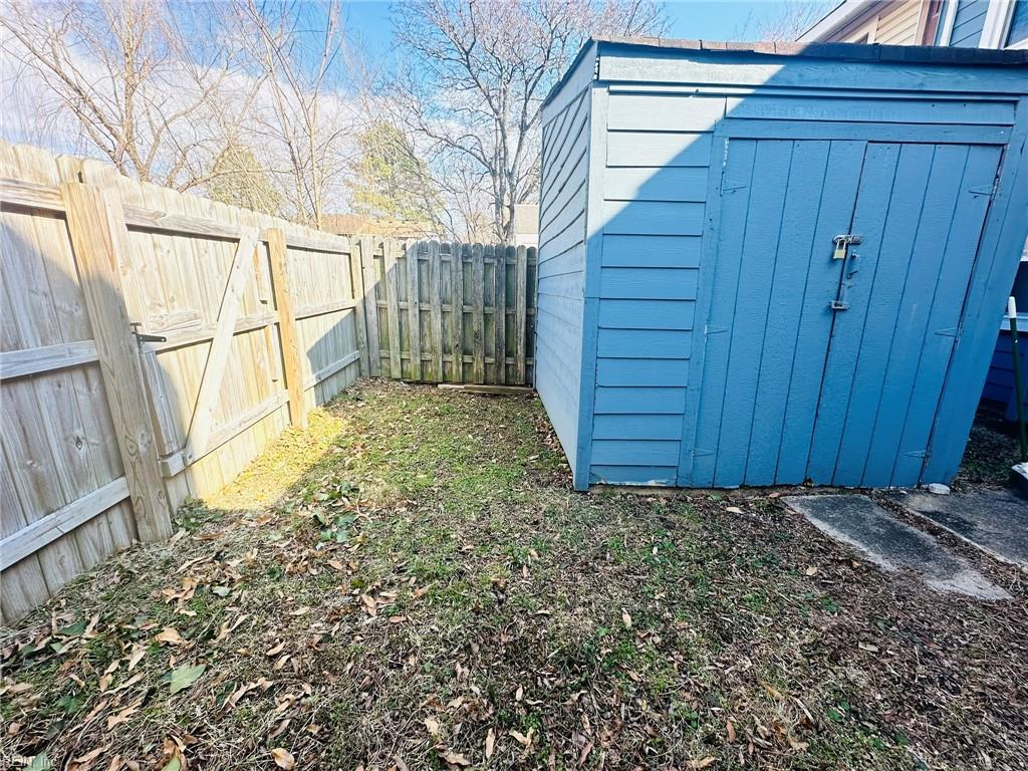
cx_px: 514
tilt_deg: -13.3
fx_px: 416
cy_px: 386
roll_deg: -1.5
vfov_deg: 85.7
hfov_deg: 102.1
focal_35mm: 14
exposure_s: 1/335
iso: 40
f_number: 2.2
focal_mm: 2.22
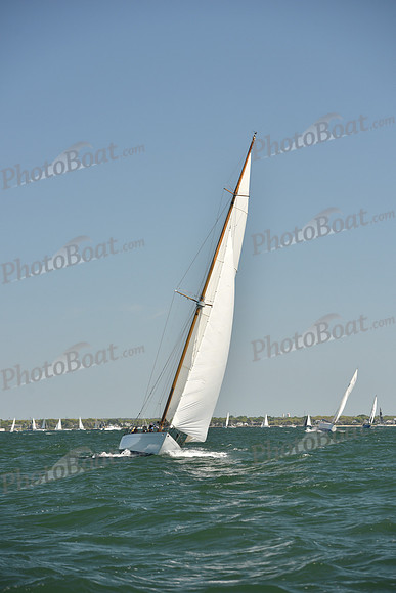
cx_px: 198
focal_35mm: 125
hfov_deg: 11.0
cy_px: 296
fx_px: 2061
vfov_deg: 16.4
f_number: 5
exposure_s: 1/800
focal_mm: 125
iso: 250
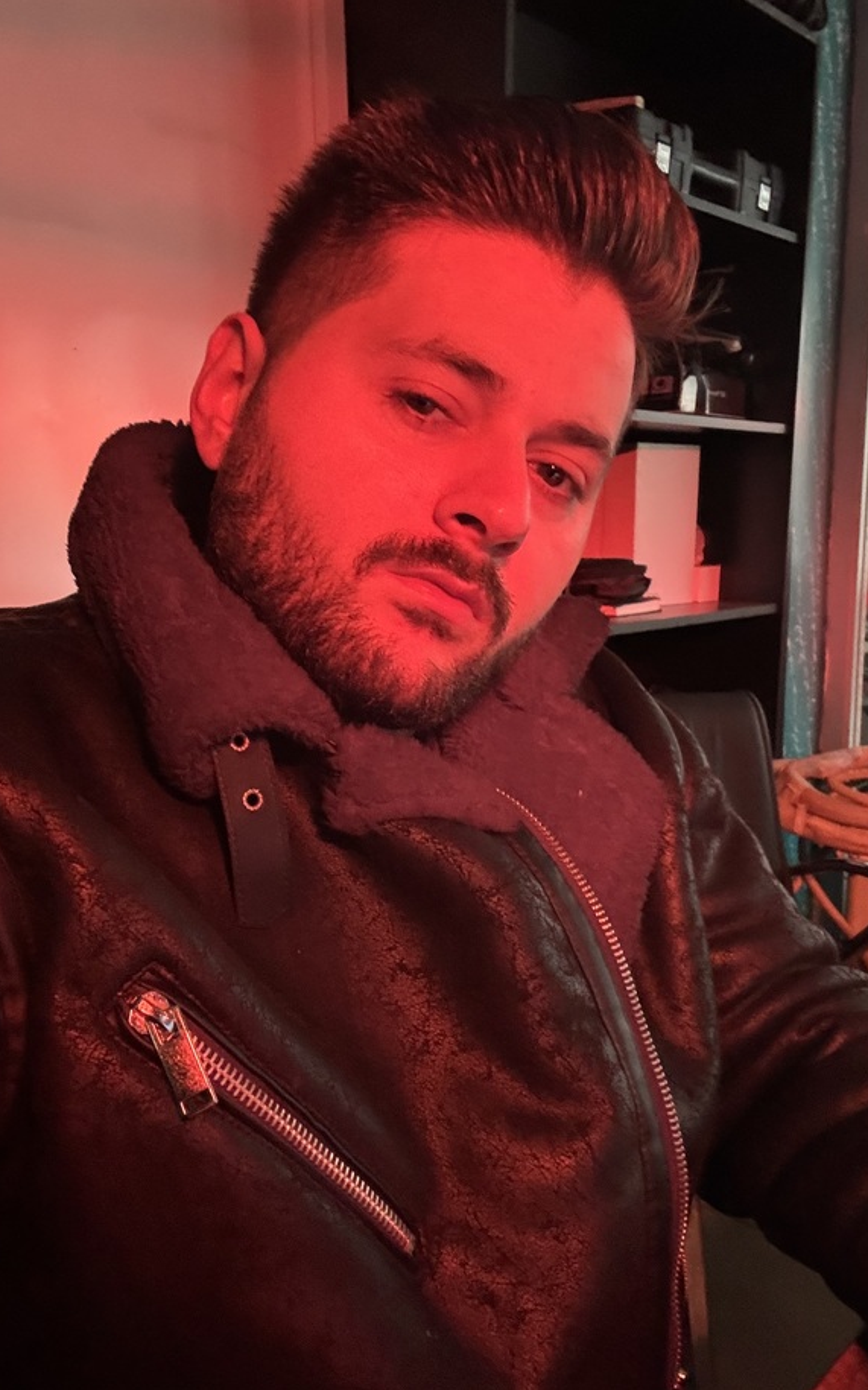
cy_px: 697
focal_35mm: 32
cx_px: 423
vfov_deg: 59.7
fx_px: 1212
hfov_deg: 39.4
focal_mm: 2.69
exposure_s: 1/25
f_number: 1.9
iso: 400
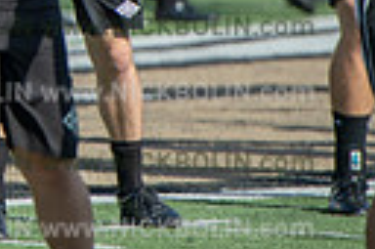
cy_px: -179
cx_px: -372
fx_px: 9415
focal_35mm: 905
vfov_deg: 1.5
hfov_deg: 2.3
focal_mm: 200
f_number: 2.8
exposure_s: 1/2000
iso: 160
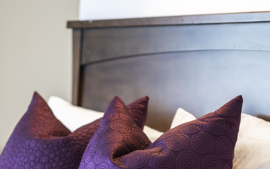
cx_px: 61
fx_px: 773
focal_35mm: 105
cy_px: 154
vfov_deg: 12.4
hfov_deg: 19.6
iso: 320
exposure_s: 1/105
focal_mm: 35
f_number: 1.4
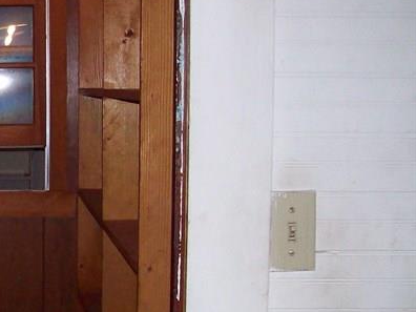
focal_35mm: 93
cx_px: -119
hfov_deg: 19.5
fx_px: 1118
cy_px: 222
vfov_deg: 15.8
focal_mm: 6
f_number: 2.7
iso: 200
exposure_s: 1/64
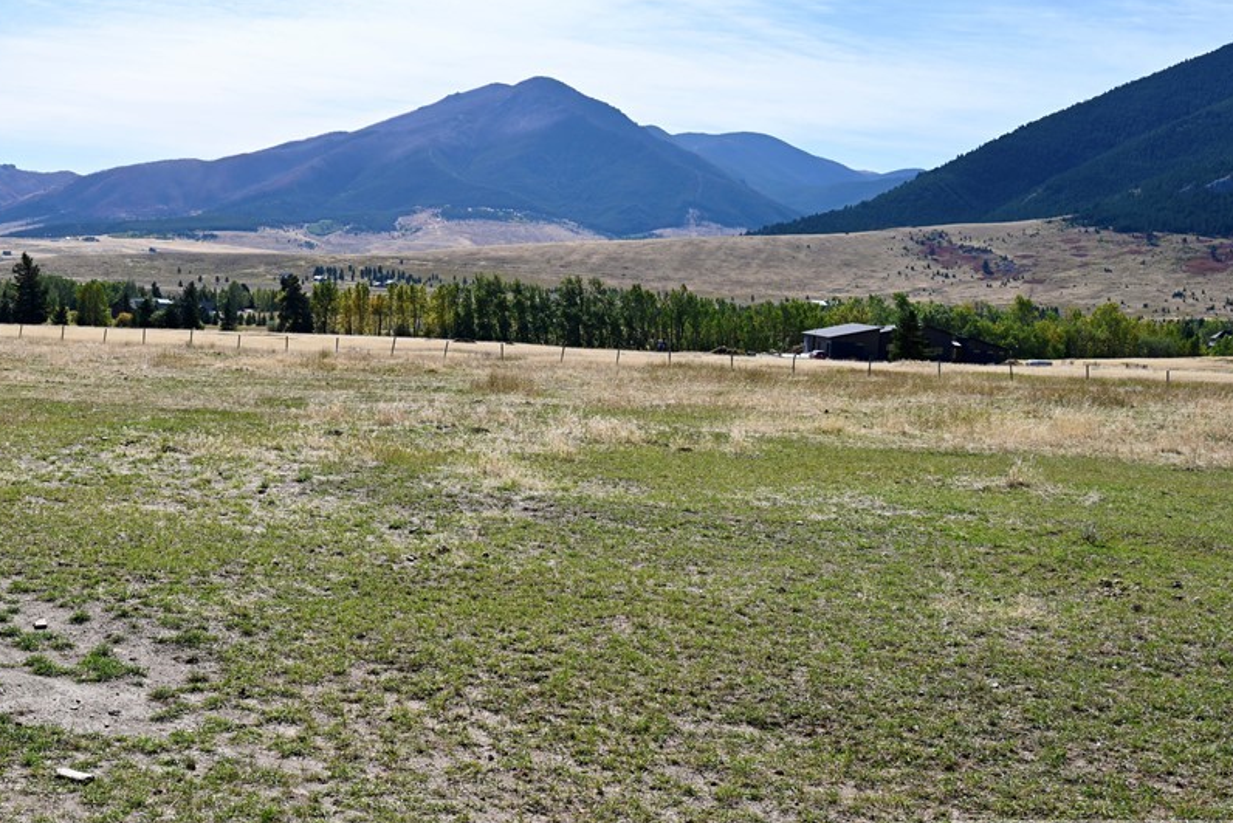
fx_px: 1541
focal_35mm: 45
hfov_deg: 43.2
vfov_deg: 29.9
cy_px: 443
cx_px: 446
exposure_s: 1/400
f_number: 7.1
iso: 100
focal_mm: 33
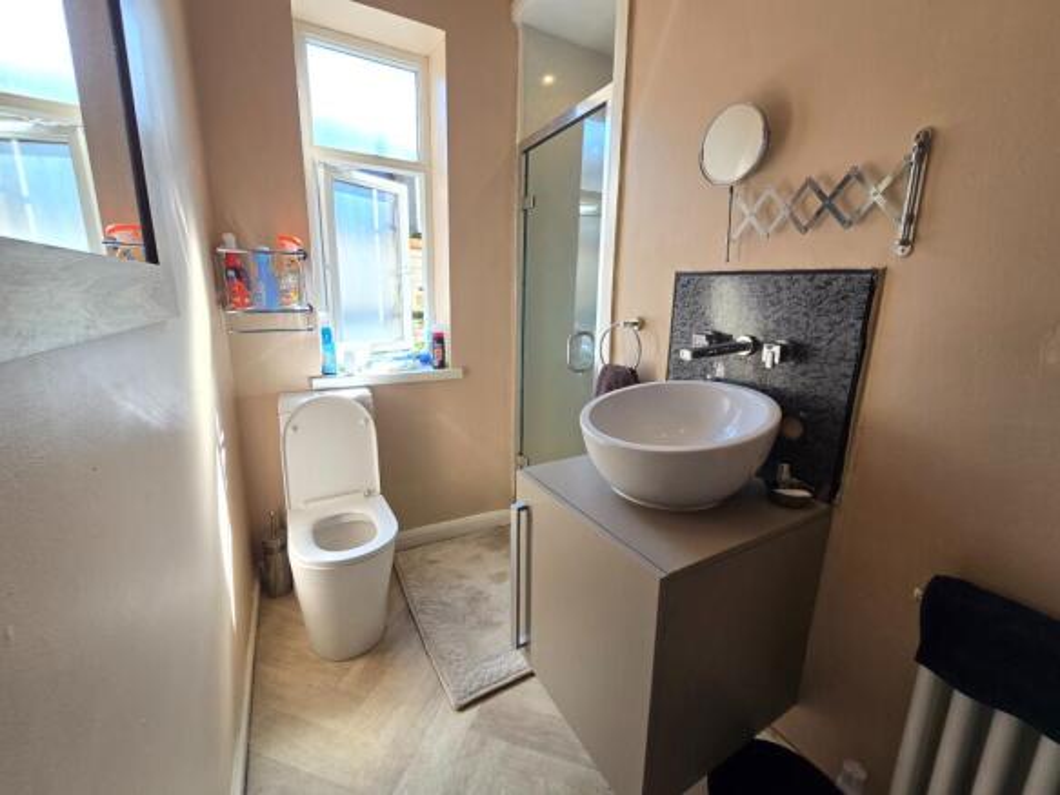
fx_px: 398
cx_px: 530
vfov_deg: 89.9
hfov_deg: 106.2
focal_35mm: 13
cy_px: 398
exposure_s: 1/100
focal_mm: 2.2
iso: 64
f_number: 2.2
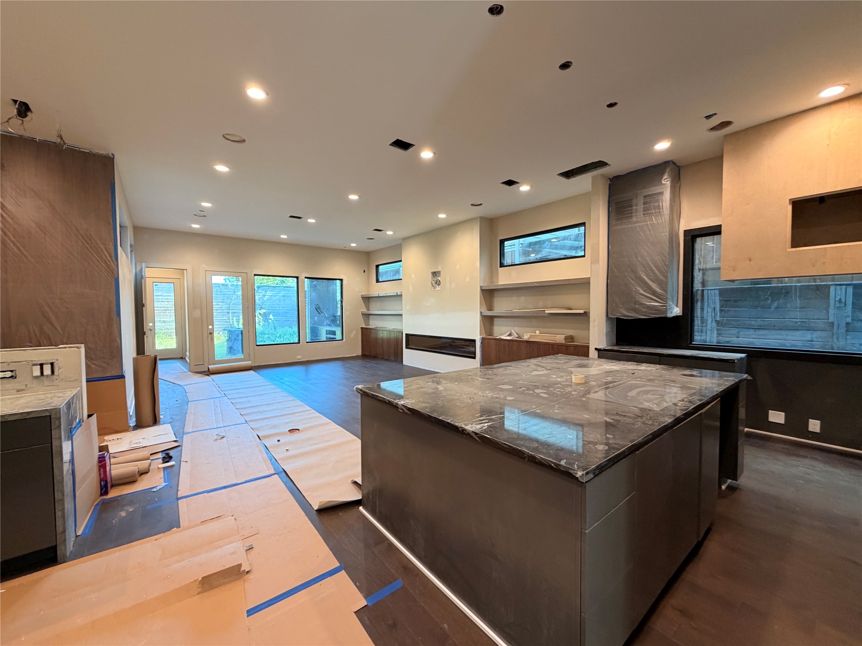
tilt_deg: -2.5
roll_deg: +0.5
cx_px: 431
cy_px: 323
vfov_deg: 85.7
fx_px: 349
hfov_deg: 102.1
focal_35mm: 14
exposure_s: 1/60
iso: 250
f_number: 2.2
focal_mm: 2.22
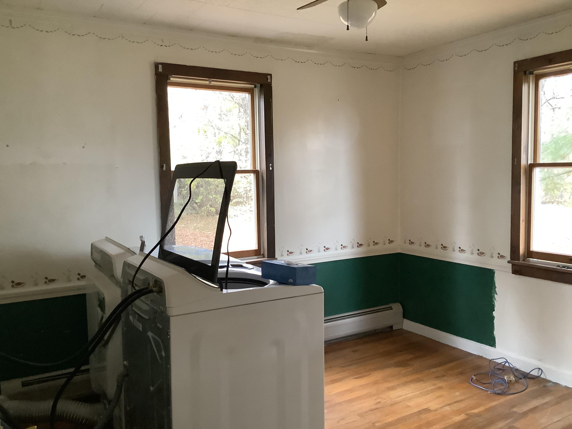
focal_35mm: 31
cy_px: 214
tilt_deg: -5.7
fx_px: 512
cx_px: 286
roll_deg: +0.3
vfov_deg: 45.4
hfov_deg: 58.4
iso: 400
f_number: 2.4
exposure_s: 1/40
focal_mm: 3.3
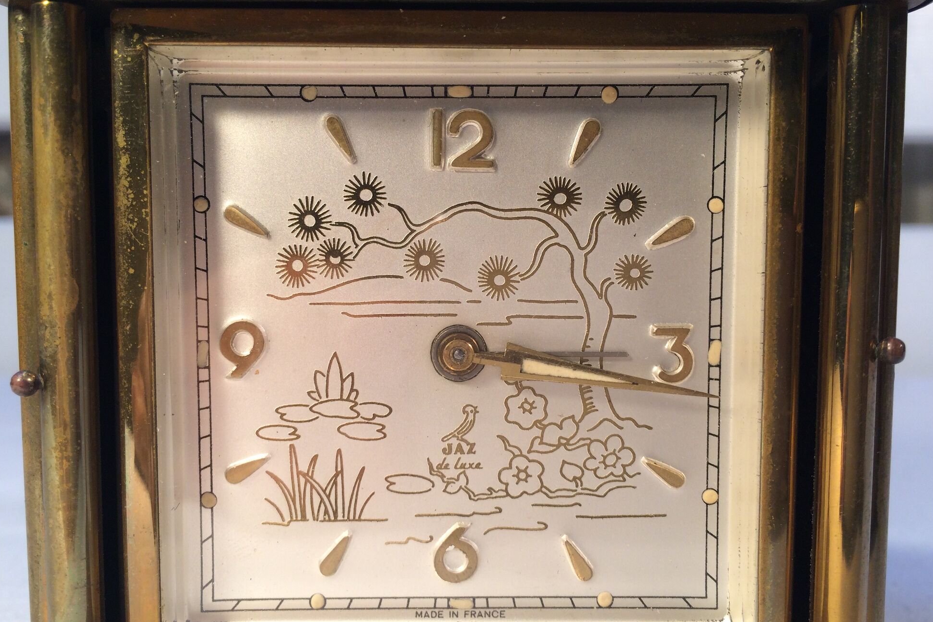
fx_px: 803
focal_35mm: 31
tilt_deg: -4.1
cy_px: 328
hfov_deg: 60.3
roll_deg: +0.7
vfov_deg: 42.3
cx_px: 465
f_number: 2.2
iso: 50
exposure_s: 1/100
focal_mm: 4.15
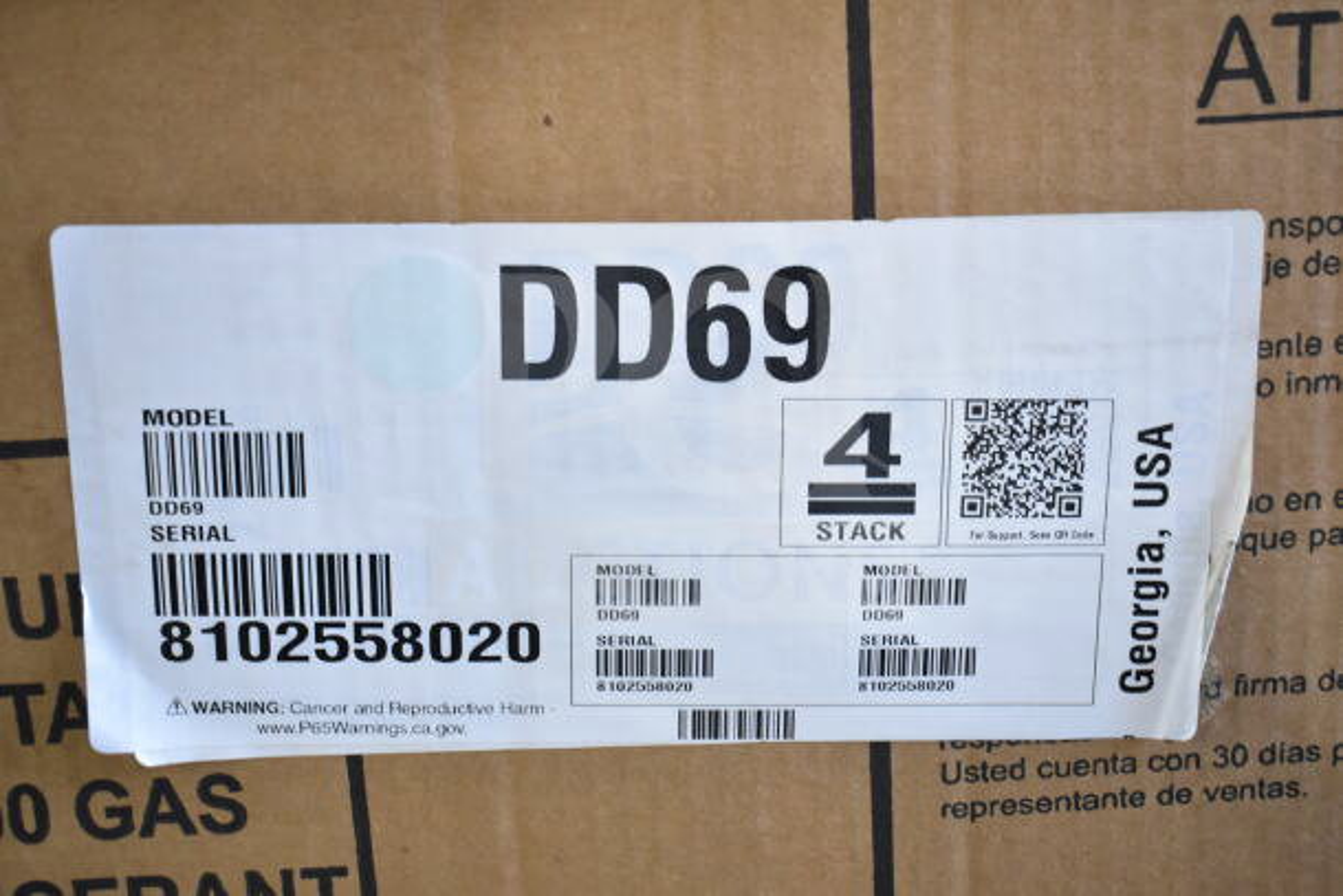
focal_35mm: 46
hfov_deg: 42.3
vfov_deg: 29.0
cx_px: 672
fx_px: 1735
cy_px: 448
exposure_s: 1/60
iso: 1600
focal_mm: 31
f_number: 4.2
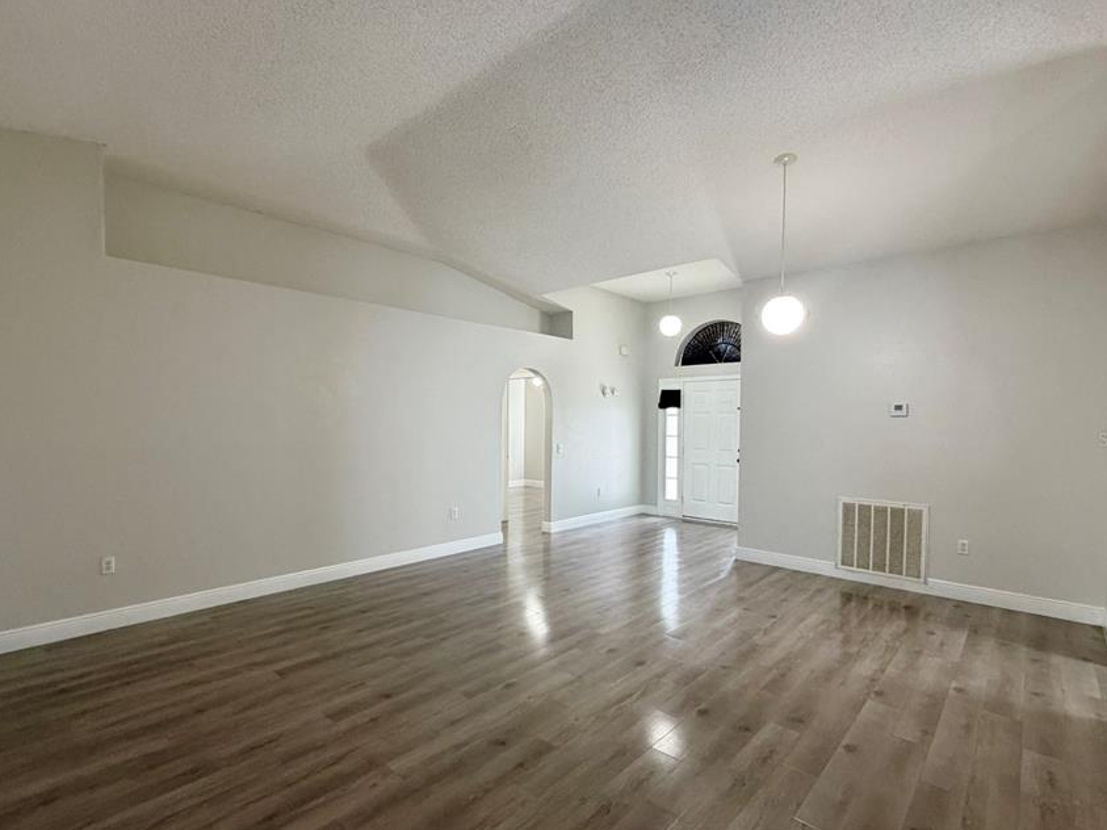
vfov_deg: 74.6
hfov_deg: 90.8
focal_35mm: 17
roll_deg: -0.5
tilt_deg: -1.0
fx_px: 544
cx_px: 506
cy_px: 439
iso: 320
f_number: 2.2
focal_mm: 2.22
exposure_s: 1/60
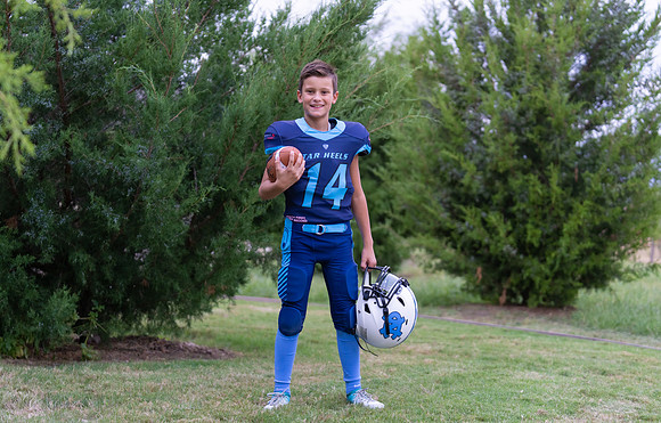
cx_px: 333
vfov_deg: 18.3
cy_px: 223
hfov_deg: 28.3
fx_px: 1311
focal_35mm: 72
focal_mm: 70
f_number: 2.8
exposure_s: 1/320
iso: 800
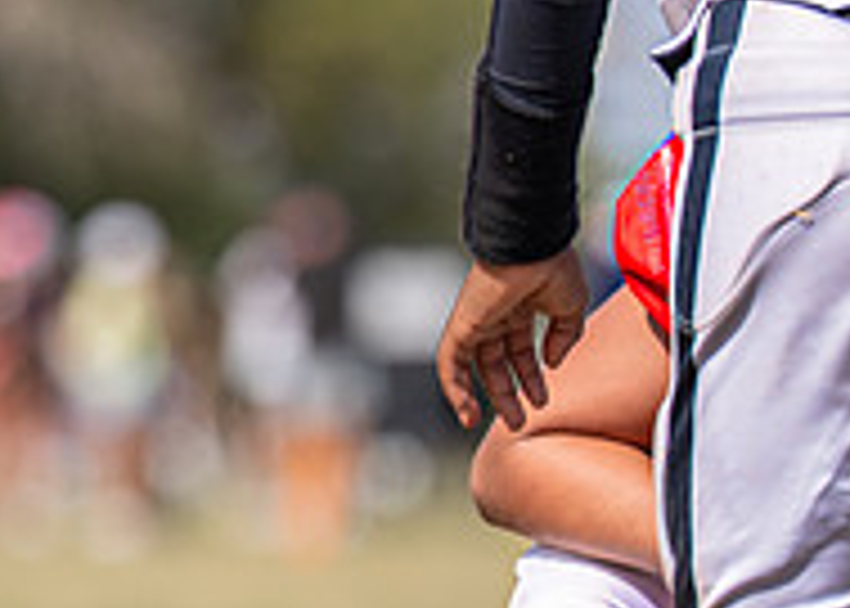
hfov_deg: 2.1
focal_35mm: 980
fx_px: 23658
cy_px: 418
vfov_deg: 1.5
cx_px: -345
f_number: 2.8
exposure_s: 1/3200
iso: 125
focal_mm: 170
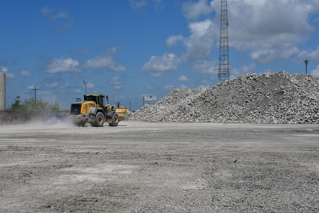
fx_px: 461
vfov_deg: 26.0
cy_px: 106
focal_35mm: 52
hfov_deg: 38.2
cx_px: 160
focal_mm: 35
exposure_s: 1/500
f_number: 11
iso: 110
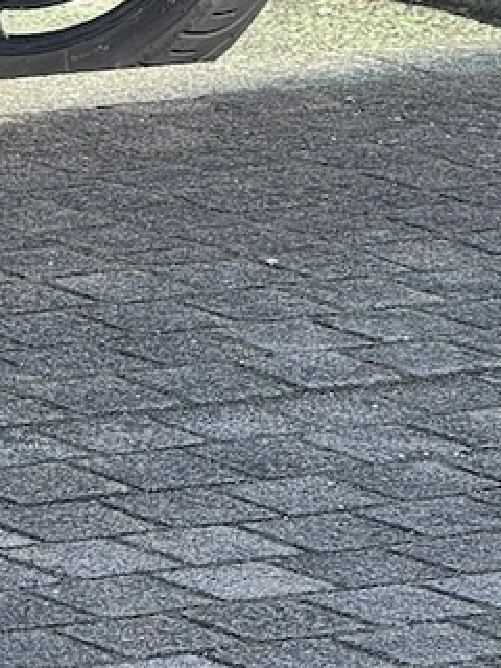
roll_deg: -2.0
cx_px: -351
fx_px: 8684
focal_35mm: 450
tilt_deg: -8.6
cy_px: -299
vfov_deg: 4.4
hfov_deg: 3.3
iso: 50
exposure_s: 1/486
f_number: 2.8
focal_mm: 15.66
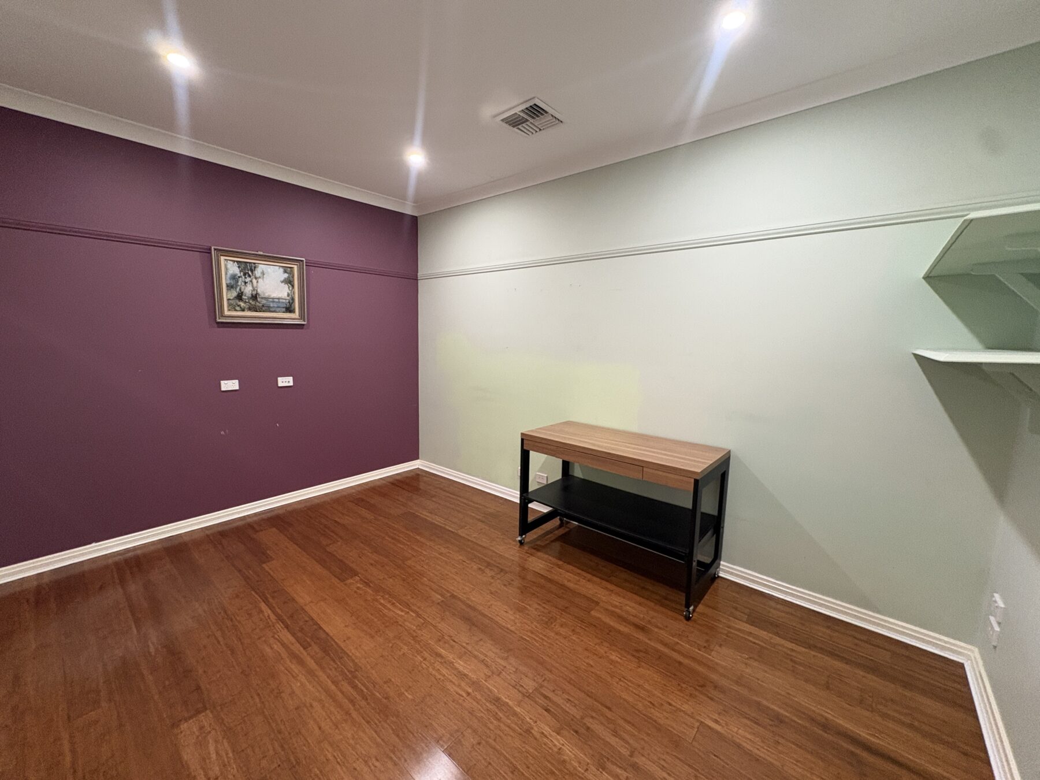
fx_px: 421
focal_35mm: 14
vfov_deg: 85.7
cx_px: 520
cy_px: 390
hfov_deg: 102.1
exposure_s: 1/50
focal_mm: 2.22
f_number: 2.2
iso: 320
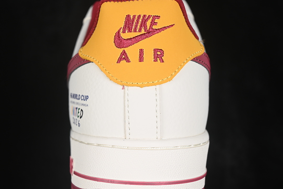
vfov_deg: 18.2
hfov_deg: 27.0
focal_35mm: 75
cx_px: 142
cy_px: 94
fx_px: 590
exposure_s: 1/80
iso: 160
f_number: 7.1
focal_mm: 50
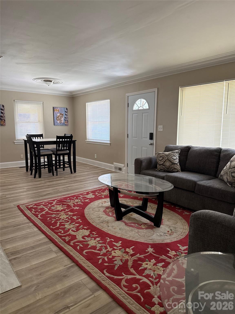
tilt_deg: -7.8
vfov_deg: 71.6
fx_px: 217
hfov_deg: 56.8
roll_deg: +0.1
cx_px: 118
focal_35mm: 24
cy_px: 157
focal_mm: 6.76
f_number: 1.78
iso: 200
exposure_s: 1/96
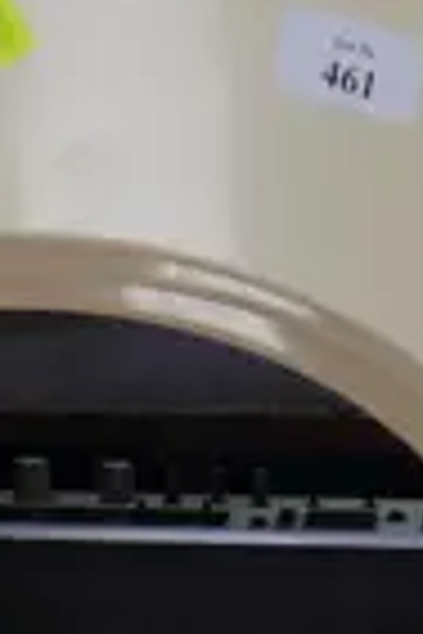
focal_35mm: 227
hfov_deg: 6.0
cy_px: 1338
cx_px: 626
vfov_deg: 8.5
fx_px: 4001
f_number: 4.5
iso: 200
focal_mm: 15
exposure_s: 1/125
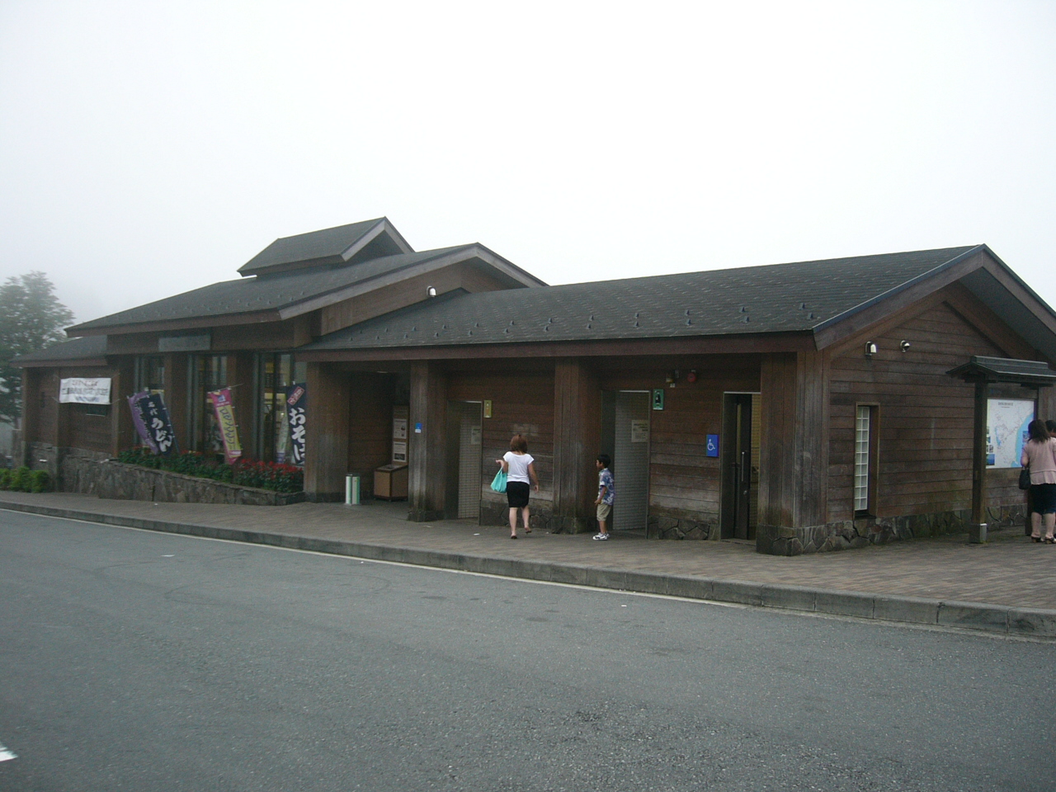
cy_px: 396
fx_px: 1068
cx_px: 528
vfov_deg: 40.7
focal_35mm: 35
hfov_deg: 52.6
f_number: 2.8
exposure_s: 1/100
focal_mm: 5.8
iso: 100
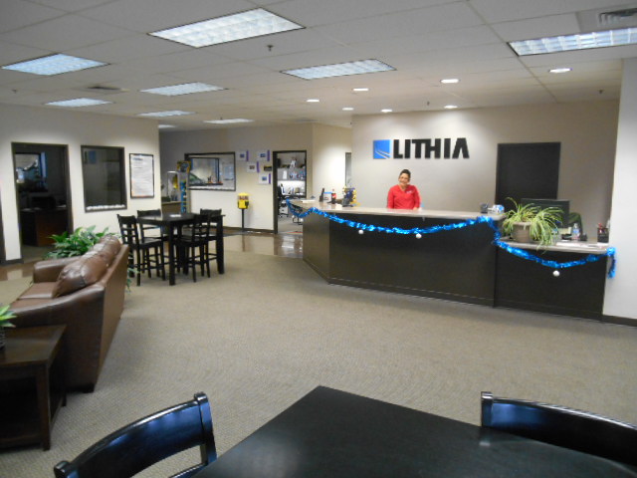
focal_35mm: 26
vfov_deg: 53.1
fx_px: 478
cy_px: 239
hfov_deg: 67.3
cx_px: 318
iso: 400
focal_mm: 4.7
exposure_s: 1/25
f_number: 3.4
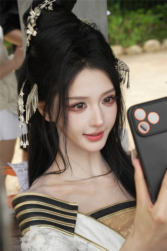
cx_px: 84
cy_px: 126
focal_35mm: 90
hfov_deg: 15.3
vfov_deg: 22.7
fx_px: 623
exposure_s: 1/1000
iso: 2500
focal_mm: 89.6
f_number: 10
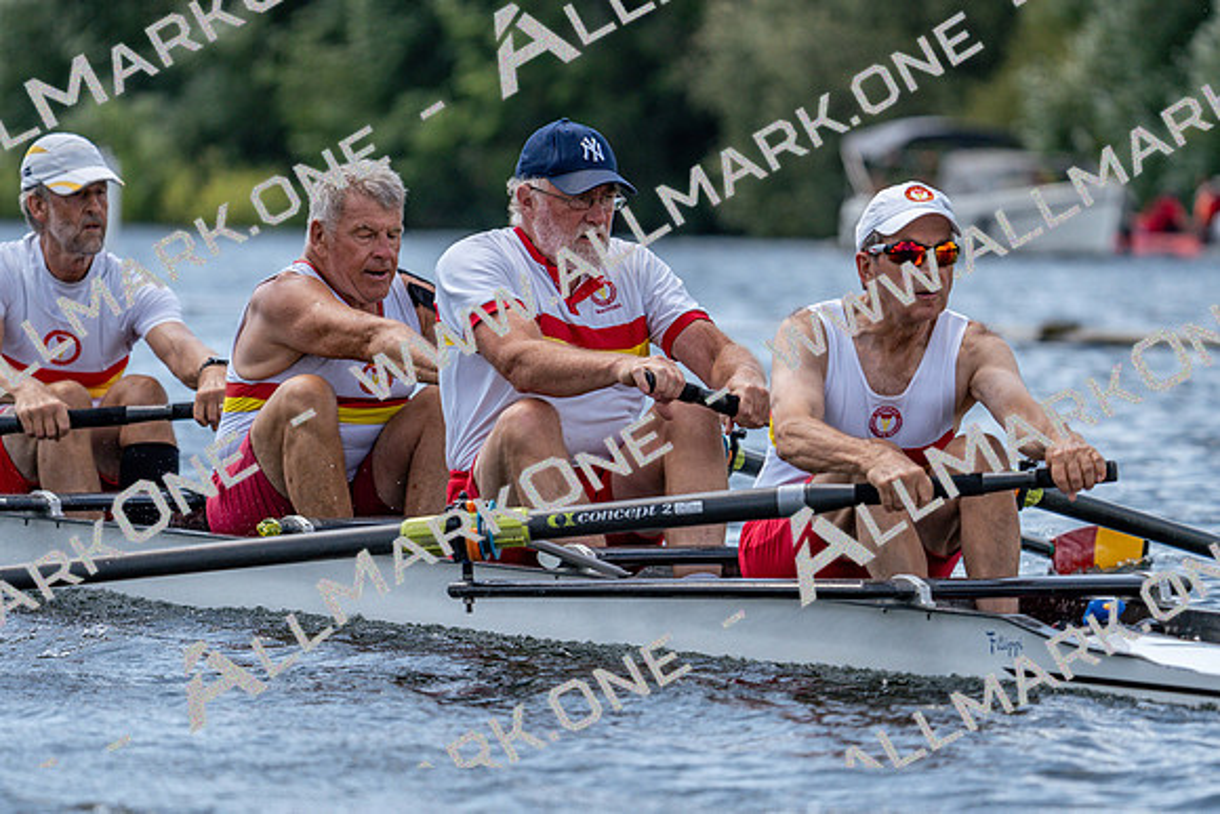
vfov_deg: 4.2
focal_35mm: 329
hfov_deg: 6.3
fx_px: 11152
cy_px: 407
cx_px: 610
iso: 500
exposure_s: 1/2000
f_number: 6.3
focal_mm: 329
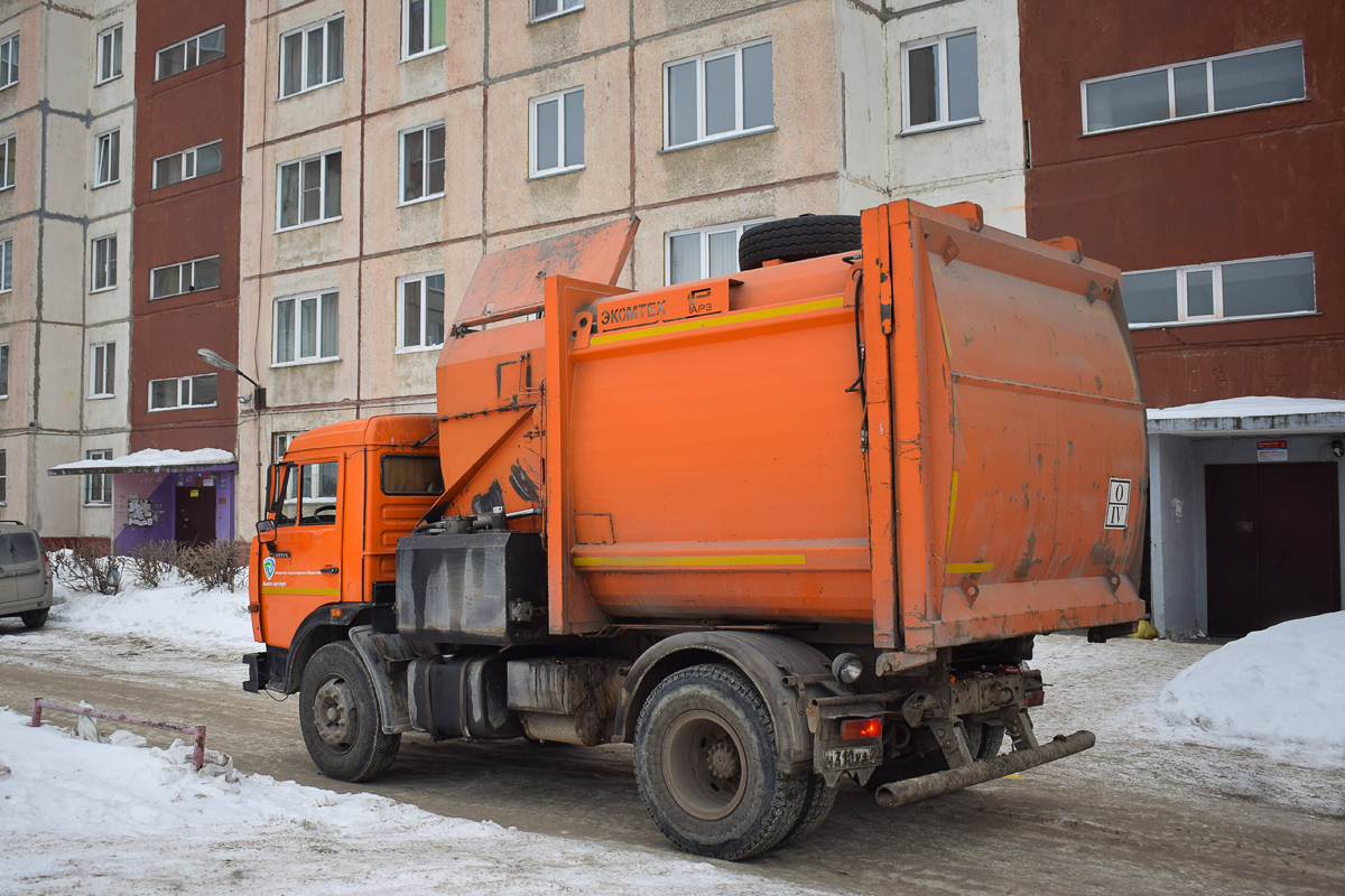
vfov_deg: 43.6
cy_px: 448
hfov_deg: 61.9
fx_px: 1121
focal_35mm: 30
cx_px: 672
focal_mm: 20
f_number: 5
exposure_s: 1/800
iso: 200
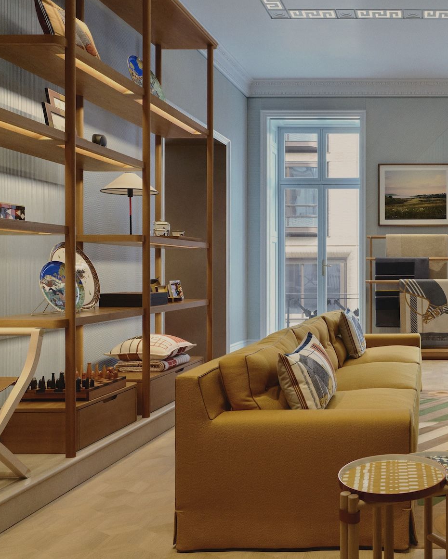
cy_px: 279
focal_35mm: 32
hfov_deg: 41.0
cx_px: 430
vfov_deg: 55.7
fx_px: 530
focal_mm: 22
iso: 3200
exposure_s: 1/60
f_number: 11
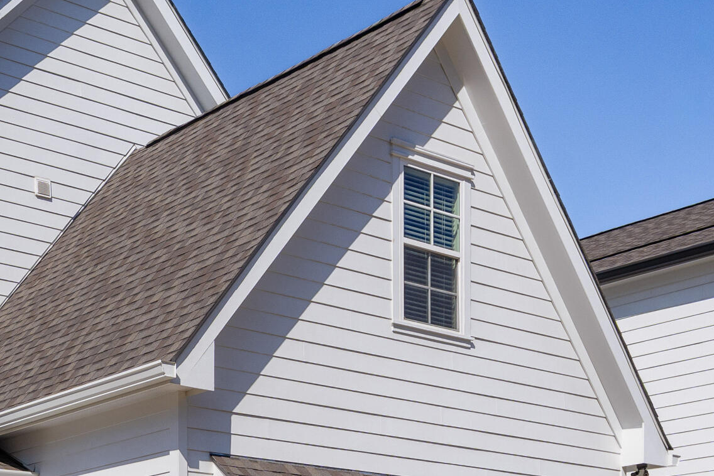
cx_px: 108
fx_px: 1309
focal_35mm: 66
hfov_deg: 29.6
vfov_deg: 20.0
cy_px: 472
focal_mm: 25
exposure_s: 1/1600
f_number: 7.1
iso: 320
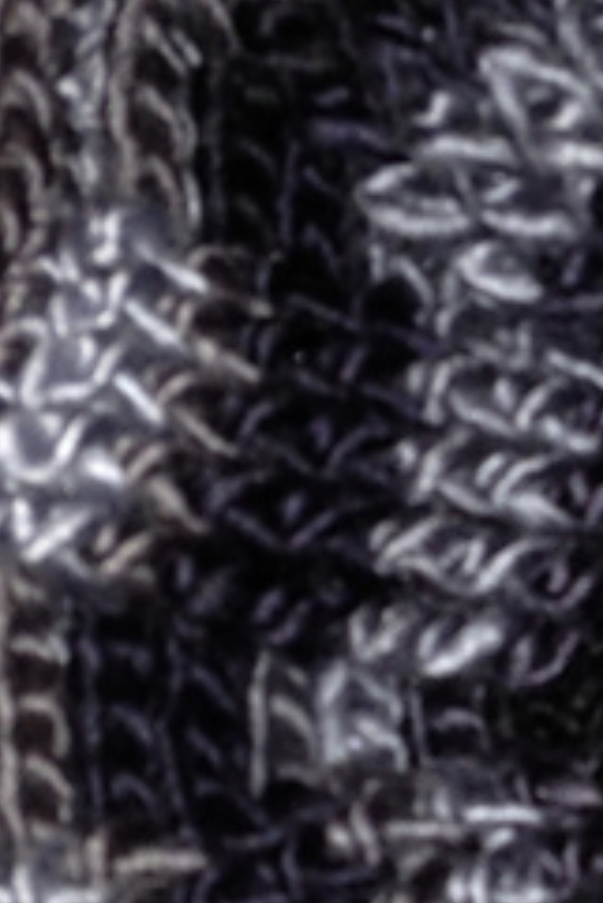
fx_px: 2283
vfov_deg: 22.1
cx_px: 742
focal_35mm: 91
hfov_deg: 14.5
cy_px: 727
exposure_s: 1/22
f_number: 2.4
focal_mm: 4.12
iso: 50
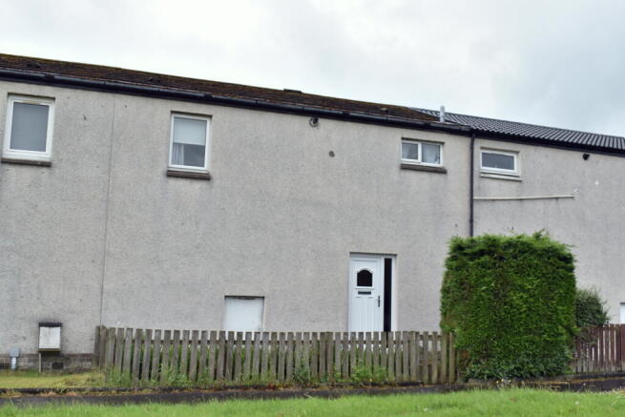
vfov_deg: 34.2
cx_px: 312
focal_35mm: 39
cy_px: 208
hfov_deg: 49.5
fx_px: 677
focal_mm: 26
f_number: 8
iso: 180
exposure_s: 1/250
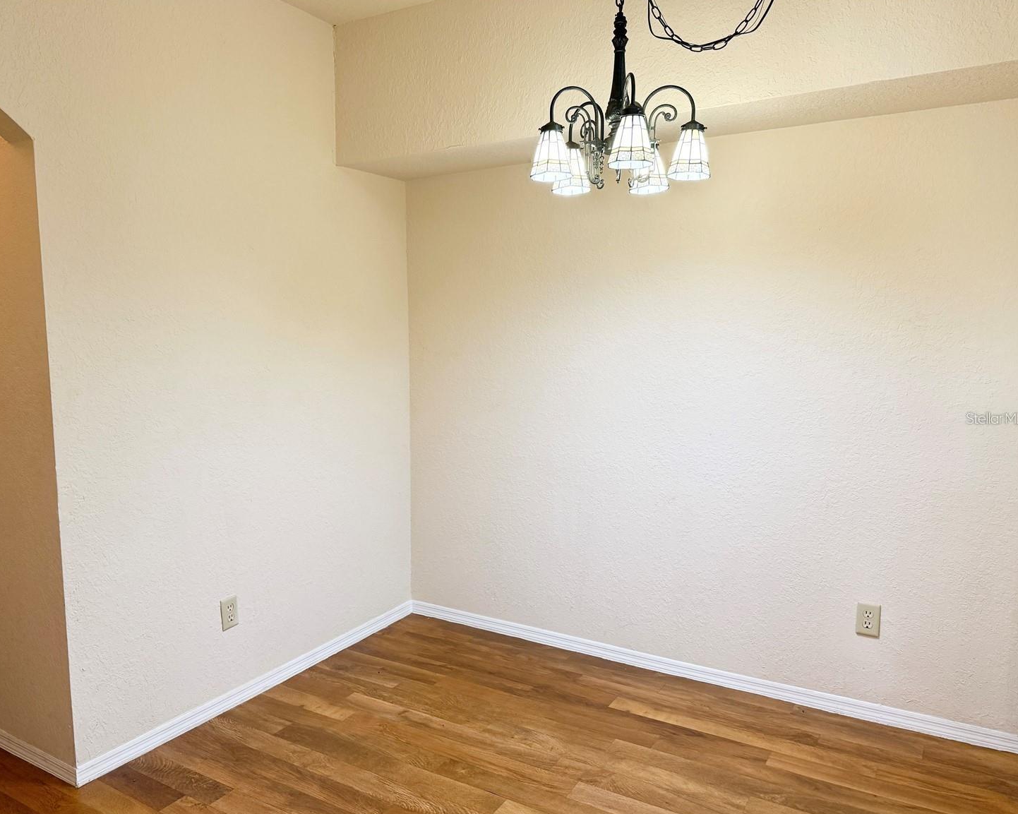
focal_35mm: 26
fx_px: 783
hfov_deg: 65.9
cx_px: 468
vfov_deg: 54.9
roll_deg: +0.7
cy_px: 418
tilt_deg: -6.0
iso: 200
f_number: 1.78
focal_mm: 6.76
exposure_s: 1/120
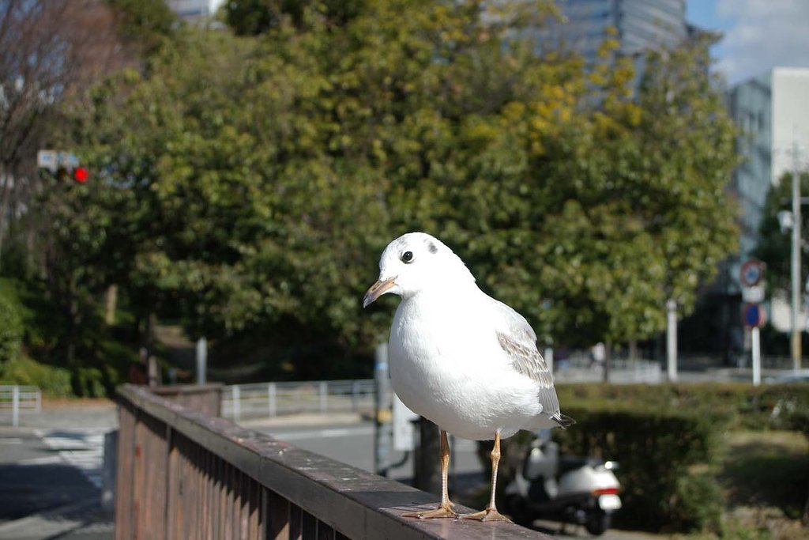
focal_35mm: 75
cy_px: 270
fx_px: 1686
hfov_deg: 27.0
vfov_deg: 18.2
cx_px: 404
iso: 200
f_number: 8
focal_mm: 50
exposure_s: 1/500
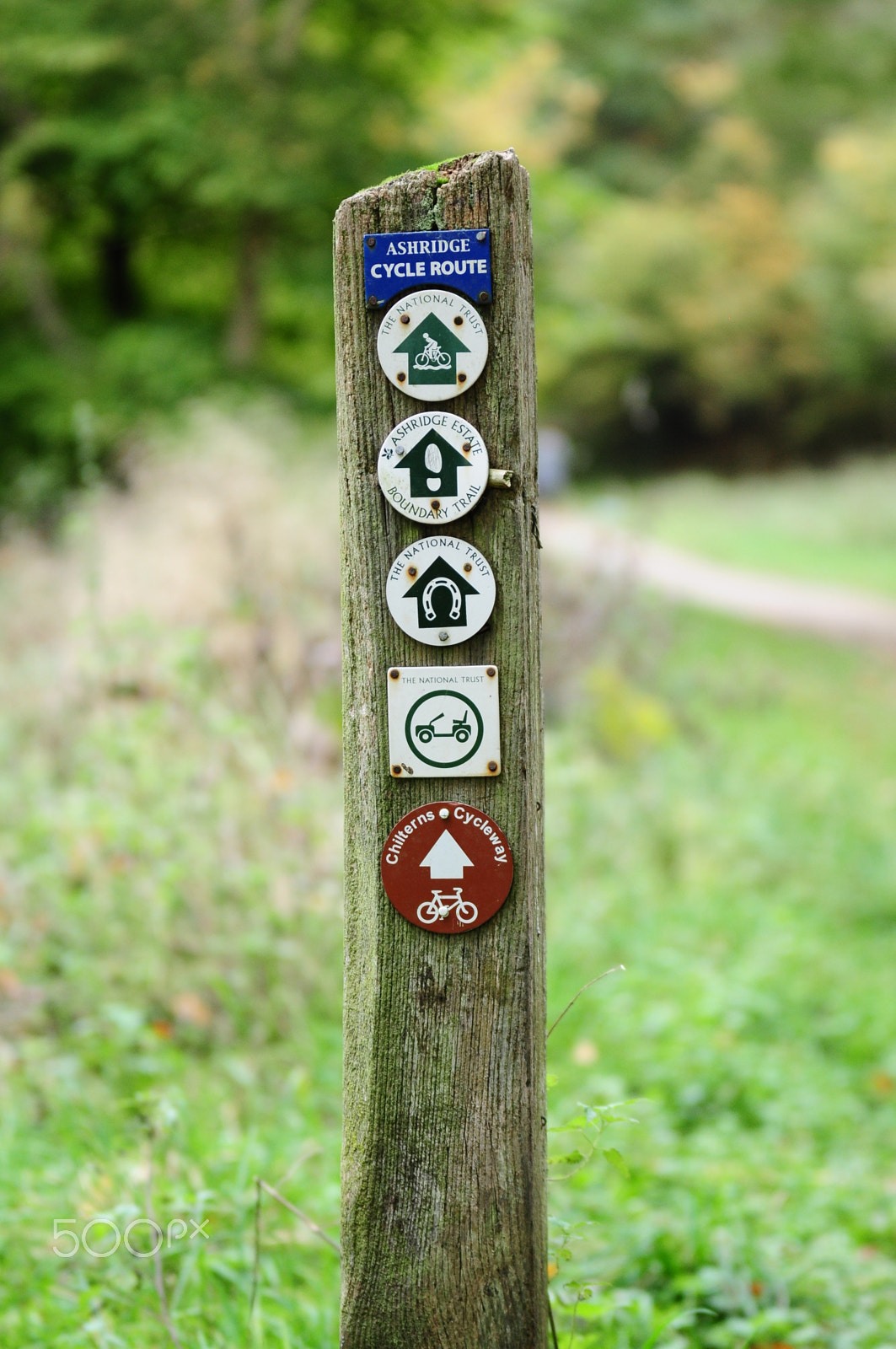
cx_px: 448
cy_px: 674
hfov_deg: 13.0
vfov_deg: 19.5
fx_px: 3929
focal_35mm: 105
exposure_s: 1/125
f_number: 2.8
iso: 500
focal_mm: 70
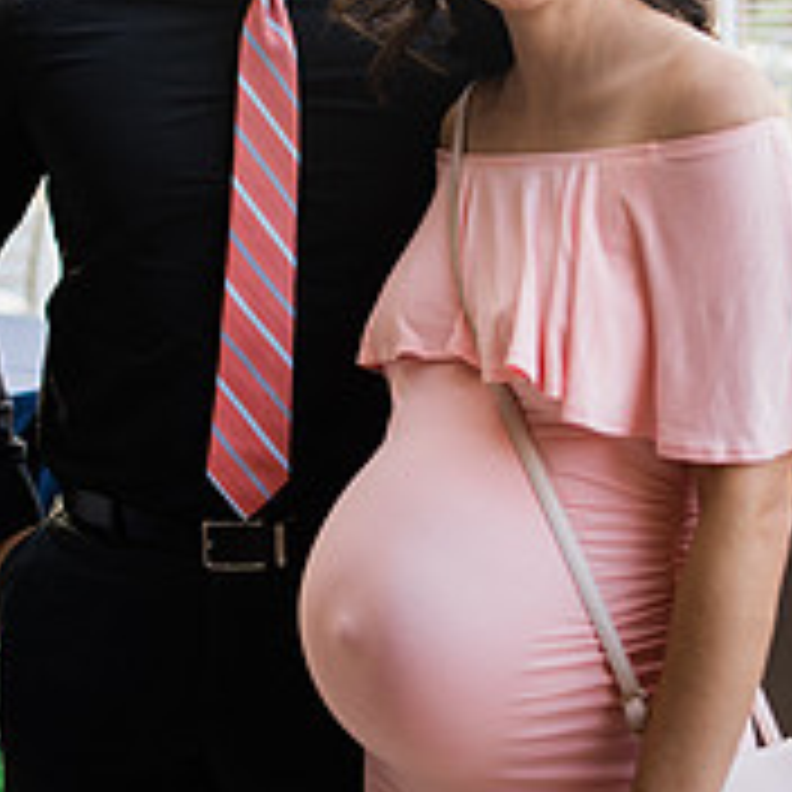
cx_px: 405
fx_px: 1967
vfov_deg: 22.7
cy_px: 302
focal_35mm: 76
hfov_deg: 22.8
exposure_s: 1/60
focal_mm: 35
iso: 80
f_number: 2.2
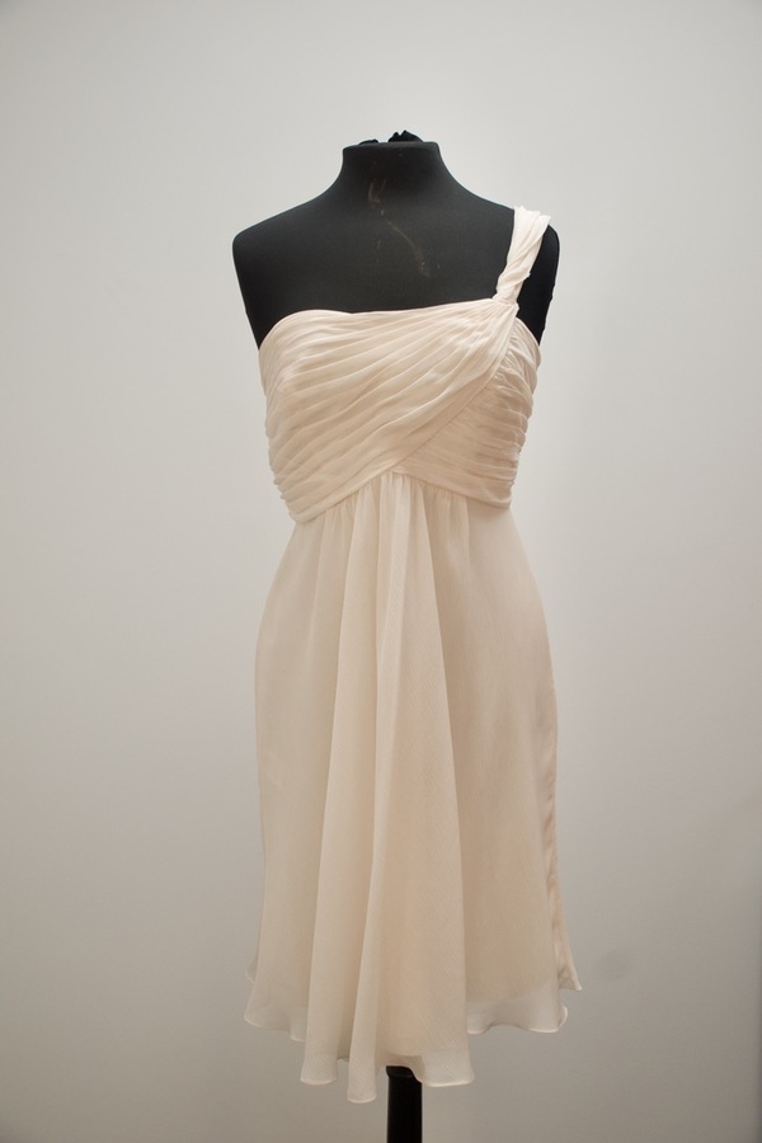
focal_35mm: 39
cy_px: 572
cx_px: 381
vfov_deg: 49.6
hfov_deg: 34.2
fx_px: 1238
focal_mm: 26
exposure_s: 1/160
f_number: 3.8
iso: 800
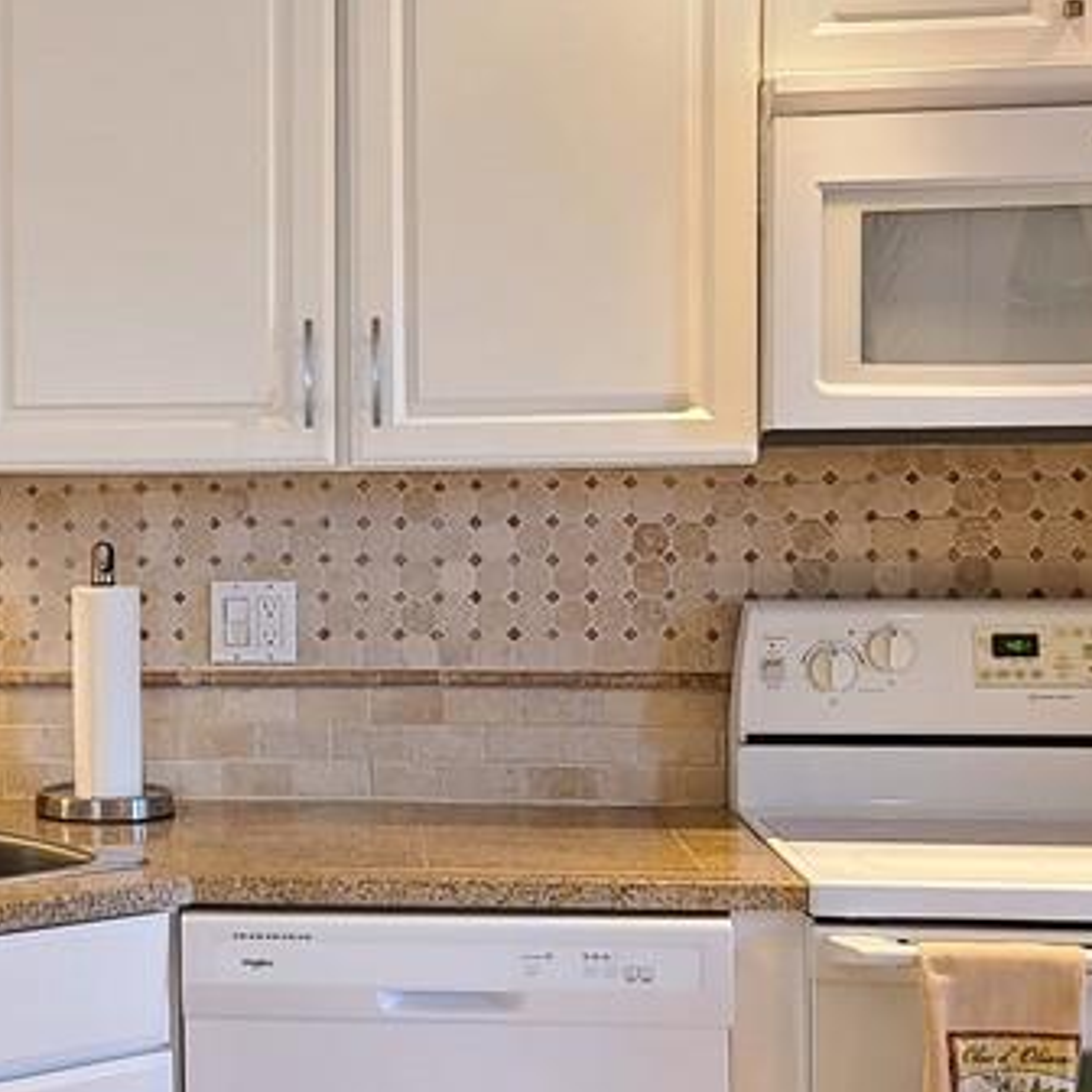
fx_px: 2498
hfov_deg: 23.6
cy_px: 588
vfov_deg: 24.6
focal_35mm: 70
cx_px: -13
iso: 200
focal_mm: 5.4
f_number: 1.8
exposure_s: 1/59
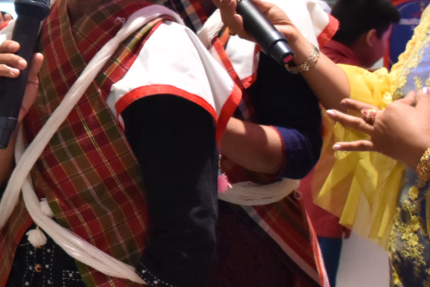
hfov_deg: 14.4
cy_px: 28
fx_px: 1503
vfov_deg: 10.8
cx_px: -331
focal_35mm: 126
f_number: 5
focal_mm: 23
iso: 1250
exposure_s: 1/100
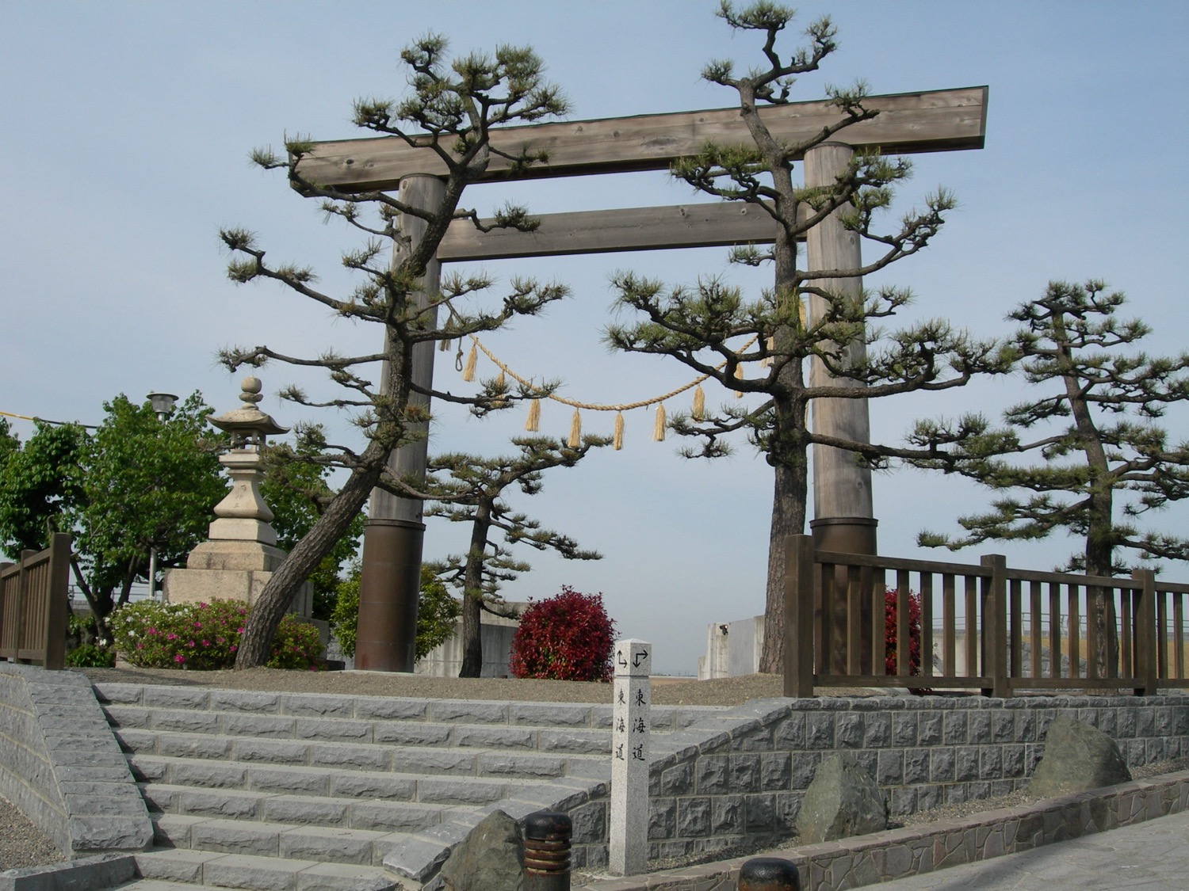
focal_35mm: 38
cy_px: 446
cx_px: 594
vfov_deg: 37.7
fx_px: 1305
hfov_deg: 49.0
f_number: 4.8
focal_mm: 7.8
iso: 50
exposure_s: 1/698
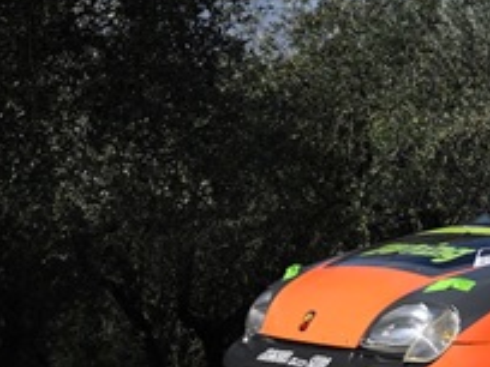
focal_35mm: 120
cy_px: 124
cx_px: 812
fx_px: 1699
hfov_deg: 14.8
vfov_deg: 12.3
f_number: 13
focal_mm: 35
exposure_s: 1/2500
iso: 1600
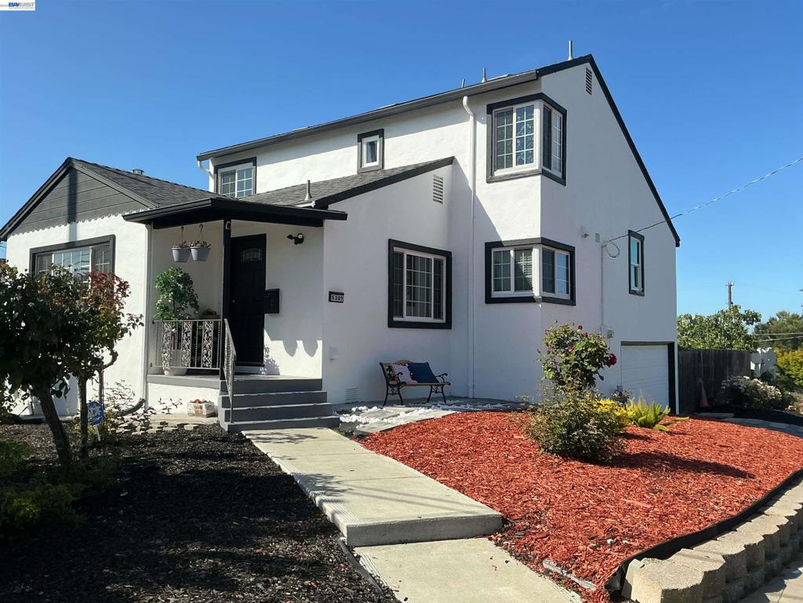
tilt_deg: +6.9
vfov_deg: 48.2
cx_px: 402
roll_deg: -0.2
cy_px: 302
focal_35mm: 29
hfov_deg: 61.7
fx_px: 673
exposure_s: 1/1848
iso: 25
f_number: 1.8
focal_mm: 3
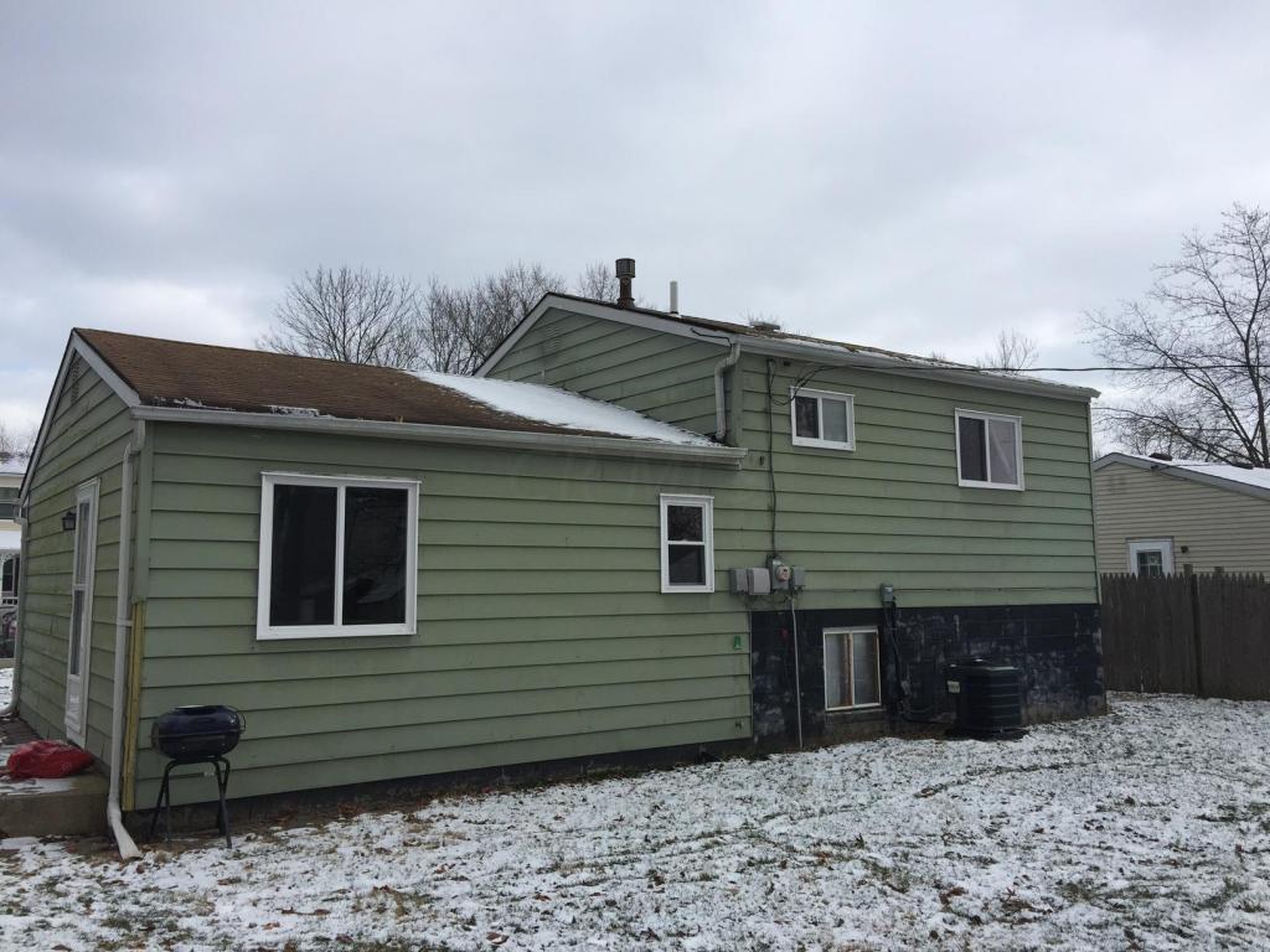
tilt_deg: +4.9
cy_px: 476
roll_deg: +1.0
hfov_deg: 61.7
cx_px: 635
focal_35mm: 29
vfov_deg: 48.2
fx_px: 1064
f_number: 2.2
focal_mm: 4.15
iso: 32
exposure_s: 1/1276
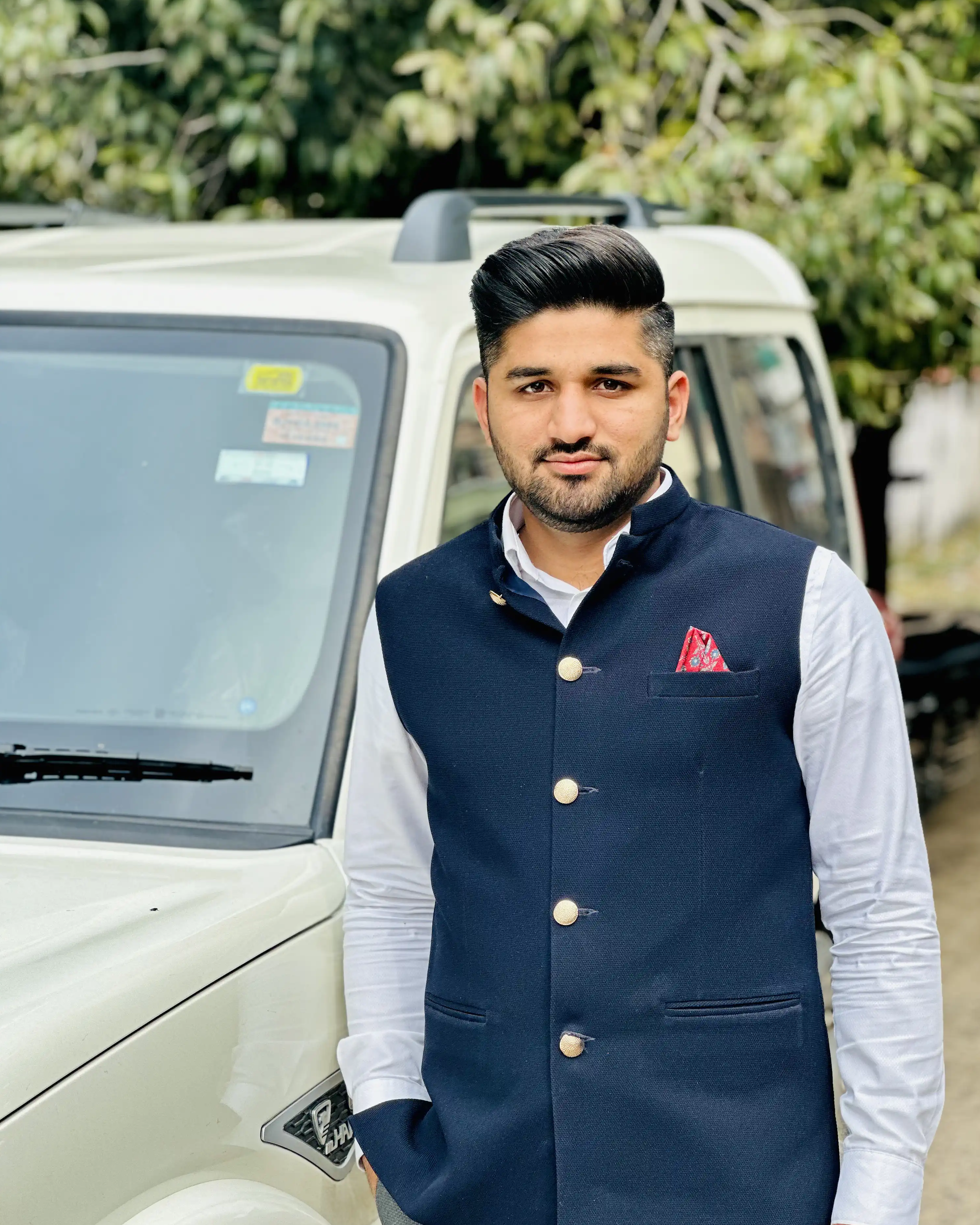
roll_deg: -0.5
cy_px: 625
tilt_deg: -5.5
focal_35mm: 81
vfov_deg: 23.6
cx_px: 491
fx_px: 2937
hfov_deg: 18.9
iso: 25
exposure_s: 1/172
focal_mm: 9
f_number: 2.8
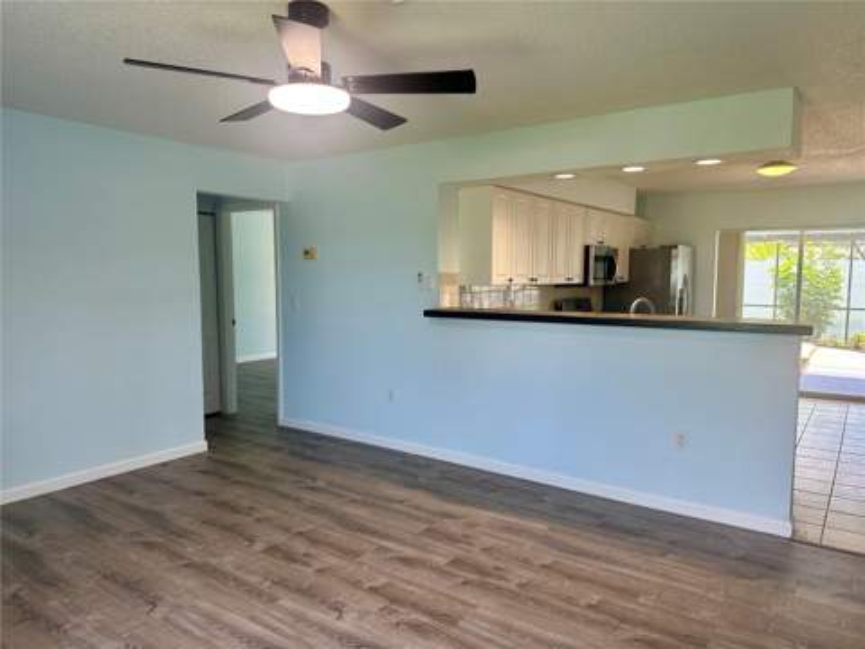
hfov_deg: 71.6
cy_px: 324
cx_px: 432
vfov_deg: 56.8
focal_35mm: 24
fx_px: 600
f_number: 1.78
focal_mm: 6.86
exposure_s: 1/161
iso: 100
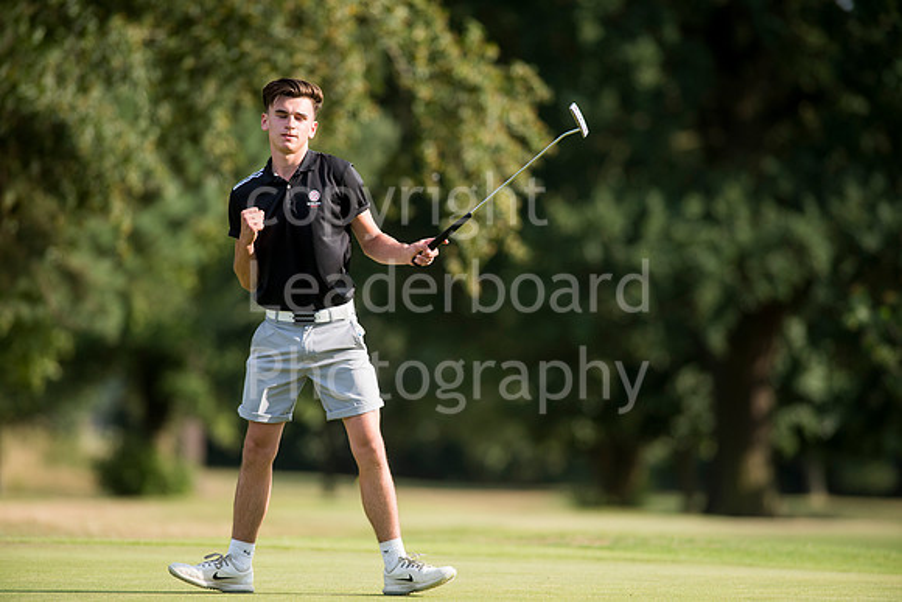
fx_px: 7518
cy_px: 301
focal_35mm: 300
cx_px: 451
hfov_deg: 6.9
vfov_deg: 4.6
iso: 400
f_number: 4
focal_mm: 300
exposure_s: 1/2000
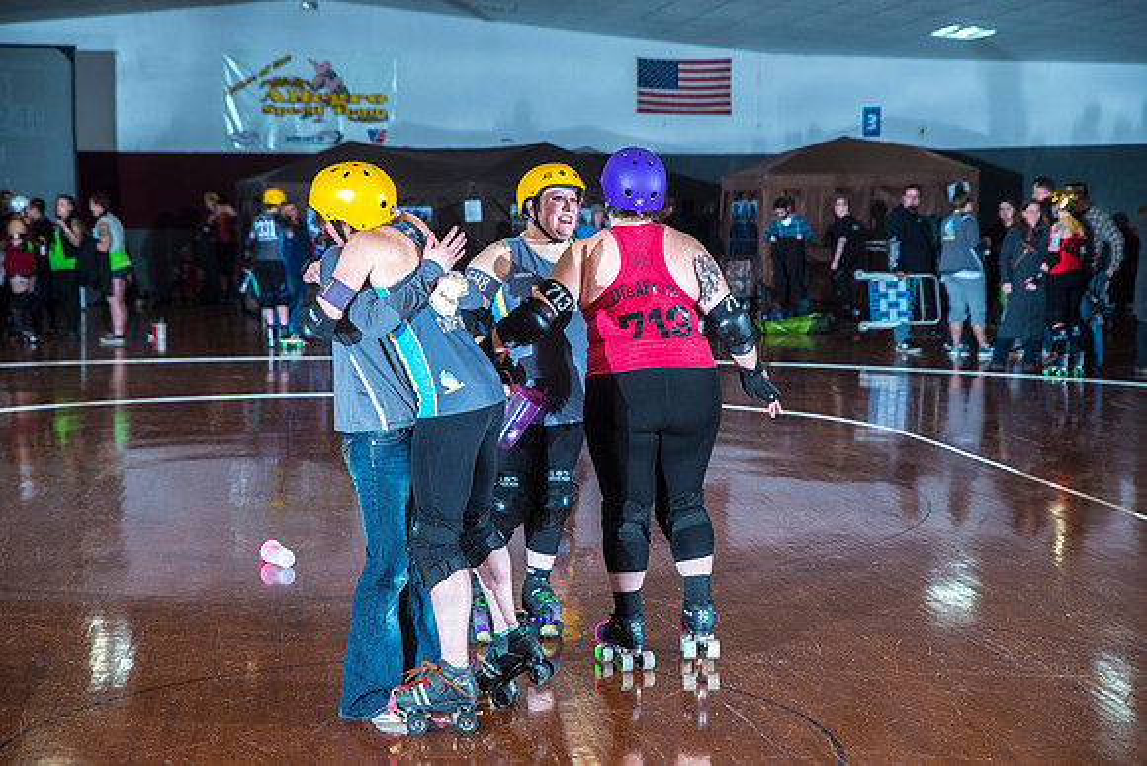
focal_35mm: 70
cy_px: 383
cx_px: 574
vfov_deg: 19.5
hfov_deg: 28.8
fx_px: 2231
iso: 800
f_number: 4.5
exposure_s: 1/160
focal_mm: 70
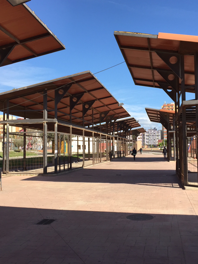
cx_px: 97
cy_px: 131
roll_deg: +0.8
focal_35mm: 39
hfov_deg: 36.8
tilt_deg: +3.3
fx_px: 298
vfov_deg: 47.9
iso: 32
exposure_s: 1/1582
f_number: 2.2
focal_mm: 4.15
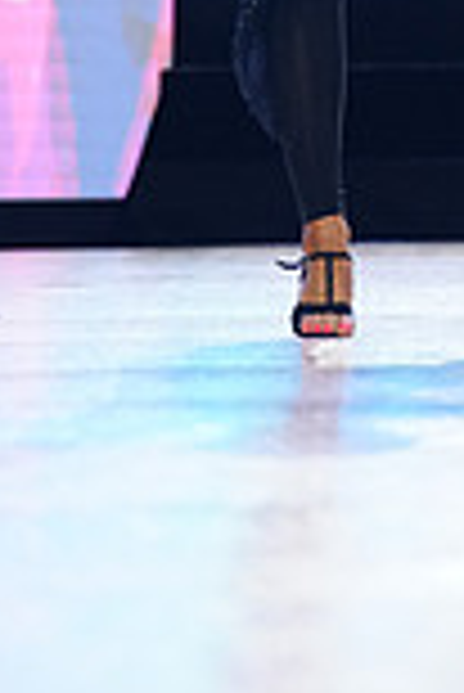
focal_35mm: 436
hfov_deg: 3.1
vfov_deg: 4.7
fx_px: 8410
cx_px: 849
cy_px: -472
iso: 2000
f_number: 2.8
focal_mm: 116
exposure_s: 1/500
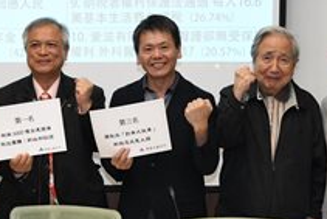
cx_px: 53
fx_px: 1045
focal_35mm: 115
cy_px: 142
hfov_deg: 17.6
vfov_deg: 11.9
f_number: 4
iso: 2000
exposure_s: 1/250
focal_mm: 38
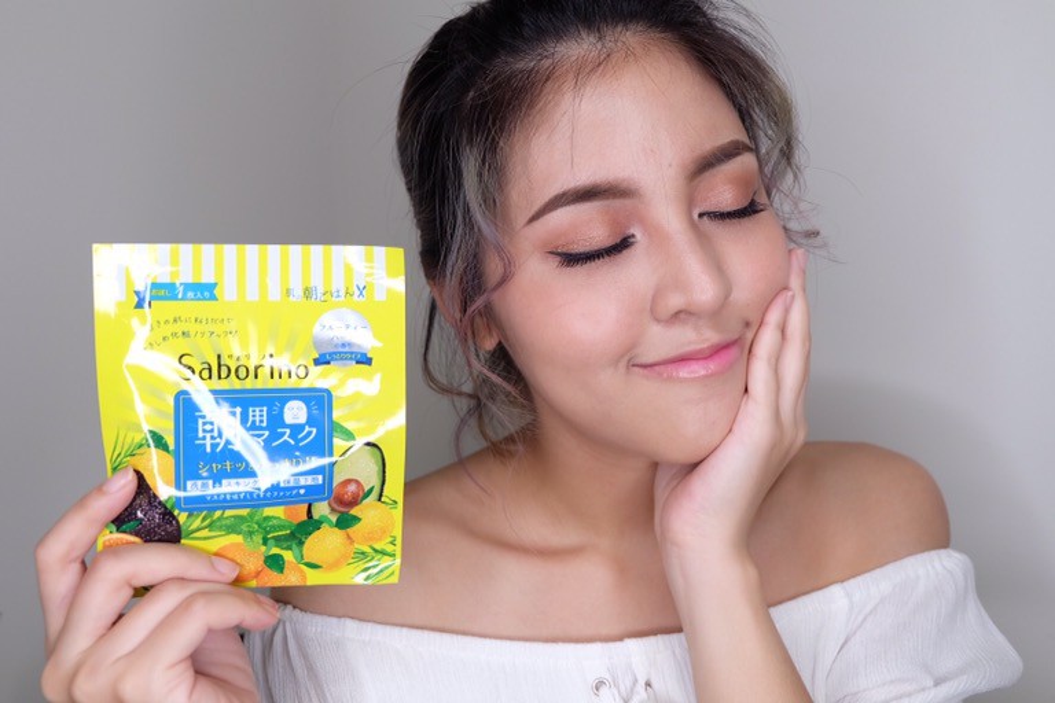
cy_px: 352
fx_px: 967
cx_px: 528
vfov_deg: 40.0
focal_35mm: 33
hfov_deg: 57.2
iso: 320
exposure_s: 1/60
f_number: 4
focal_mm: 22.2
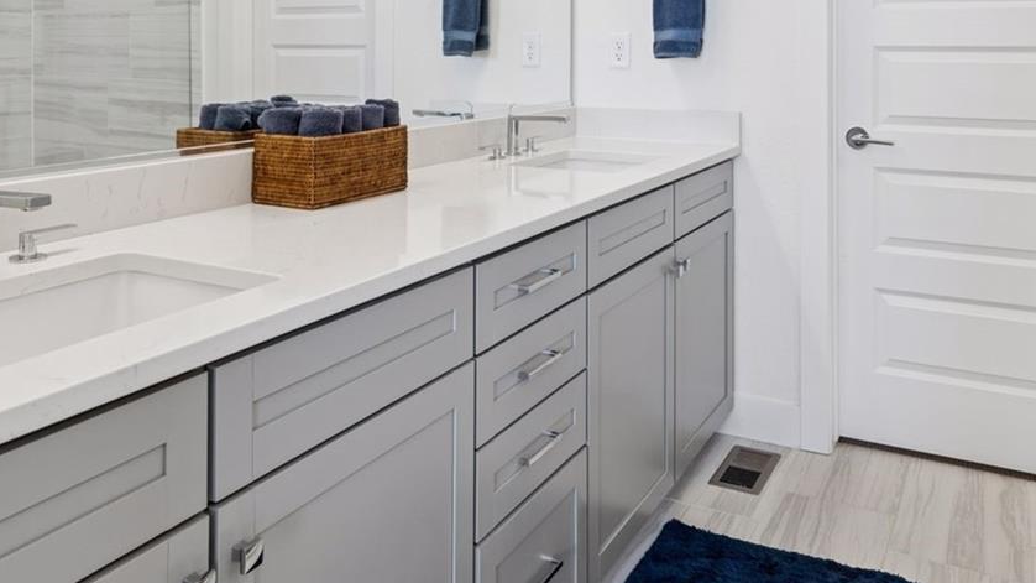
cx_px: 483
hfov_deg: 58.0
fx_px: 934
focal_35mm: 34
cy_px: 64
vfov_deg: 33.0
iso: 400
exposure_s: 1/25
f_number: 9
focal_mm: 17
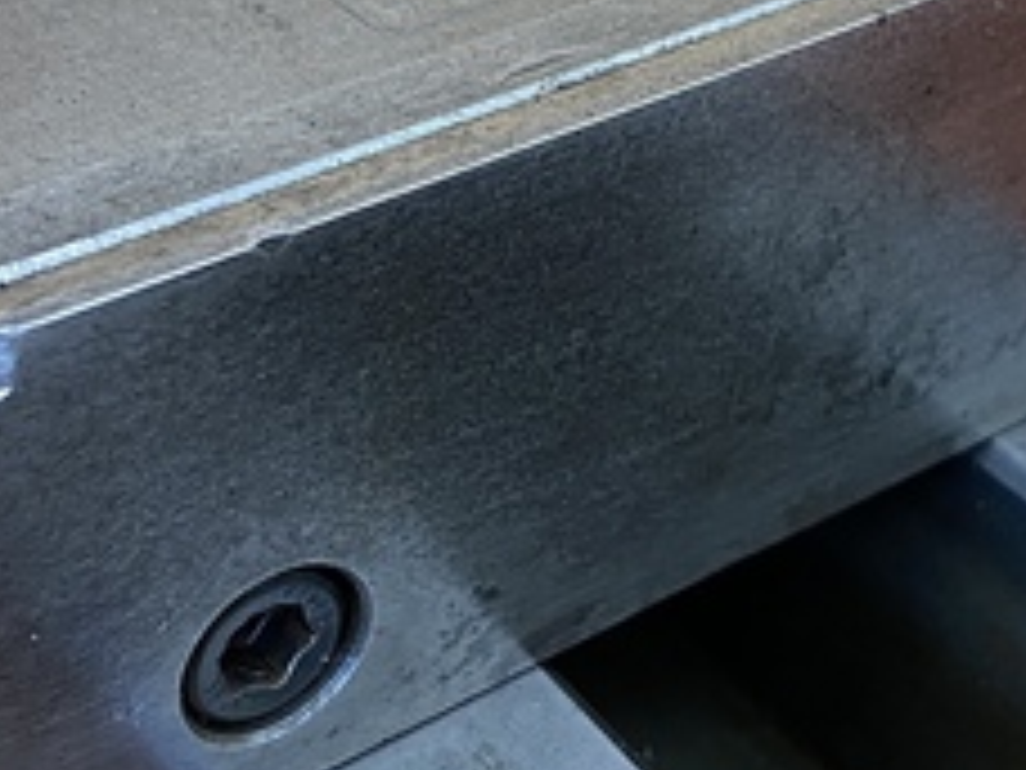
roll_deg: -1.3
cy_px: 324
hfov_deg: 26.6
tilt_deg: -37.3
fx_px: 2164
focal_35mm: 73
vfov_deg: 20.2
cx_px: 608
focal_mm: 4.25
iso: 250
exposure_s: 1/60
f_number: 1.8
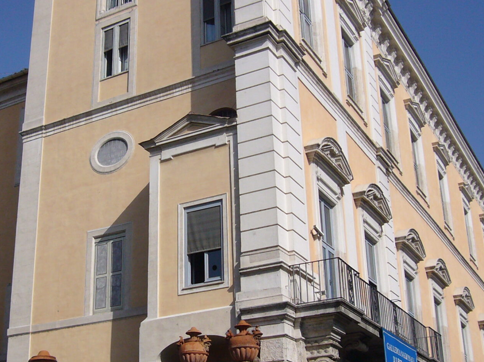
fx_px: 797
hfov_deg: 33.5
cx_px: 169
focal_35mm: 57
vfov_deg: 25.6
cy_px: 213
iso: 80
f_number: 5.6
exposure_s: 1/500
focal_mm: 4.6
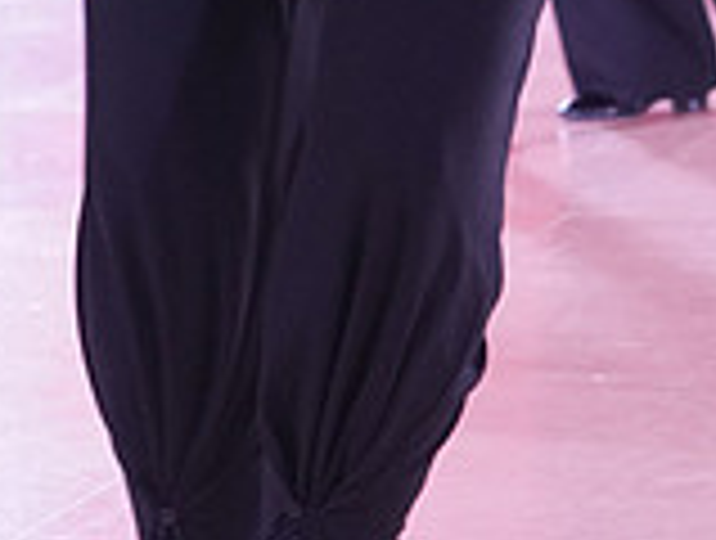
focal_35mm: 245
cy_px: -634
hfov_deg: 8.0
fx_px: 5079
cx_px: -97
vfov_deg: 5.9
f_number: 5
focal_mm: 70
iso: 2000
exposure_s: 1/200
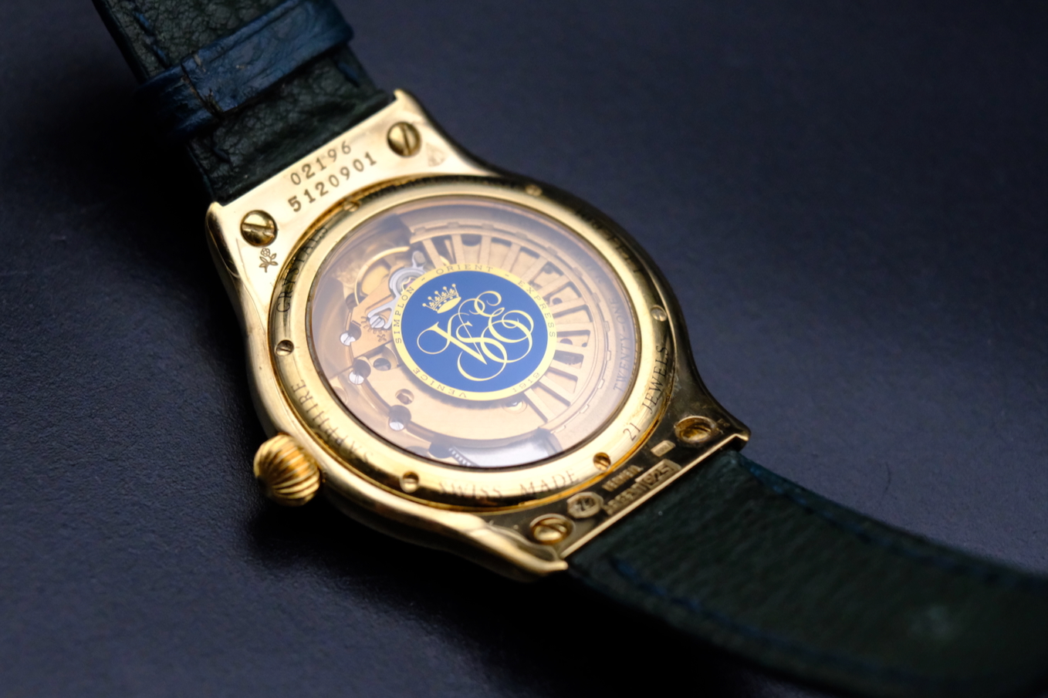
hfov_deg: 24.5
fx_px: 2416
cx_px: 524
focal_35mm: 83
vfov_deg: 16.5
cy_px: 349
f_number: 5.6
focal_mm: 55
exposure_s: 1/3200
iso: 5000
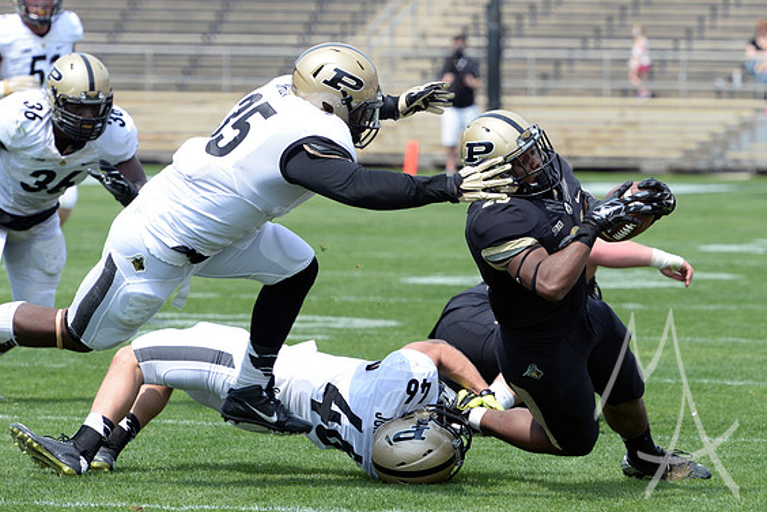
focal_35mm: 247
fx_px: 5262
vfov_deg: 5.6
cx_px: 389
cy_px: 261
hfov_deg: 8.3
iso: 500
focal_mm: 240
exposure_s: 1/1250
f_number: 7.1
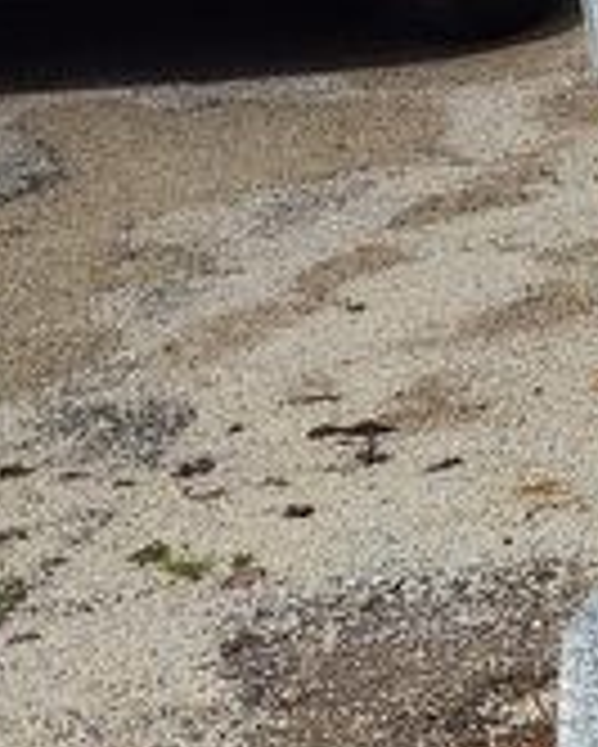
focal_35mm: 108
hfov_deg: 11.9
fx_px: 2387
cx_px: 1380
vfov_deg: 16.2
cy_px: 1130
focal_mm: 5.56
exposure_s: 1/2026
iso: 100
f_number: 1.8
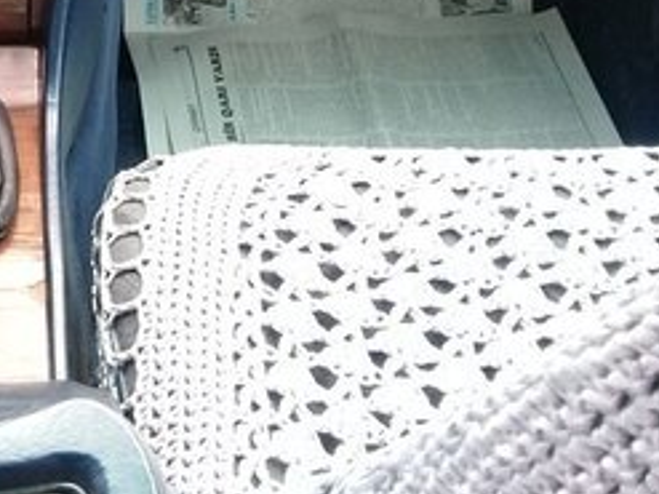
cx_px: -45
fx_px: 1579
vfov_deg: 17.1
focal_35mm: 83
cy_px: -63
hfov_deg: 22.4
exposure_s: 1/50
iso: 64
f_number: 2.2
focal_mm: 3.3
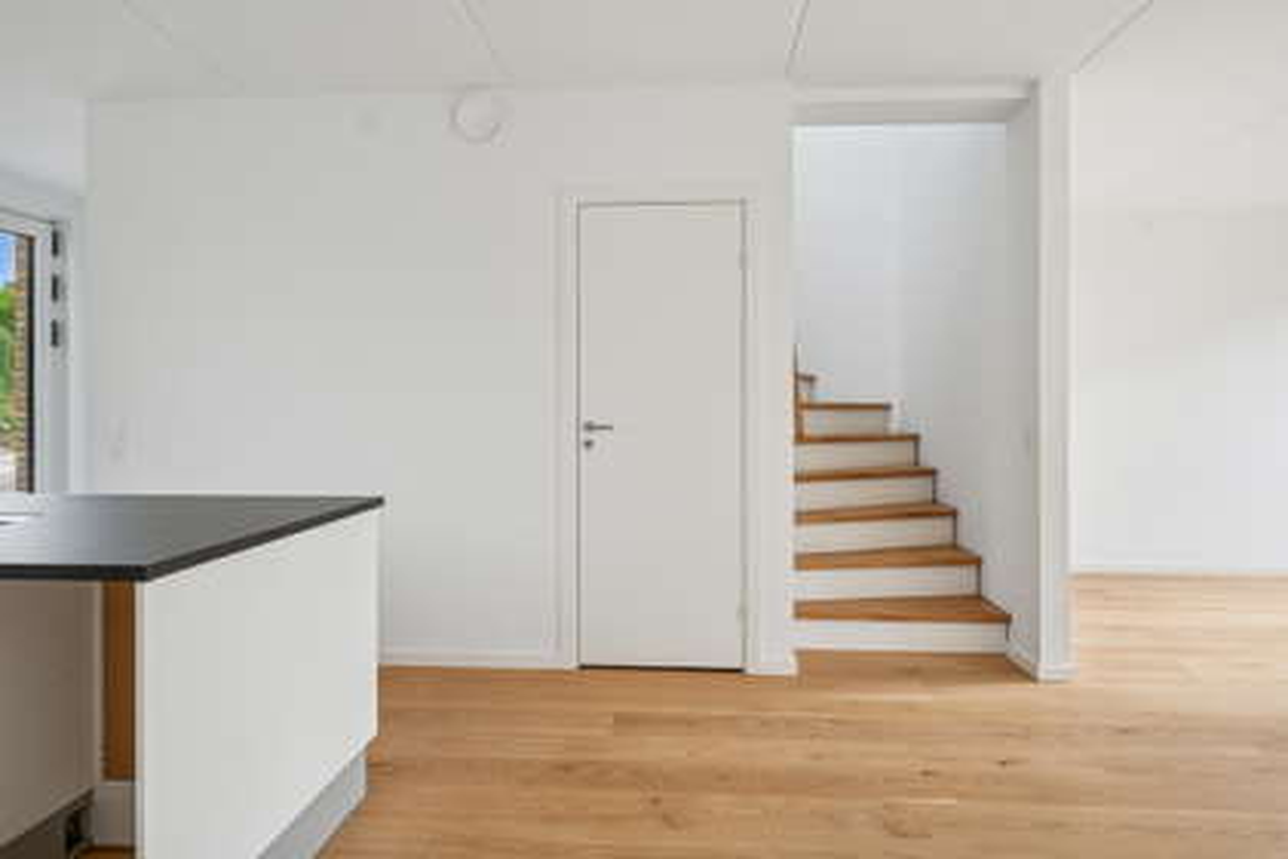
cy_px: 430
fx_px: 680
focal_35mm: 19
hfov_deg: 86.9
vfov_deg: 64.6
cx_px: 644
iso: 640
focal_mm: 19
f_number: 9
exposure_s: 1/125
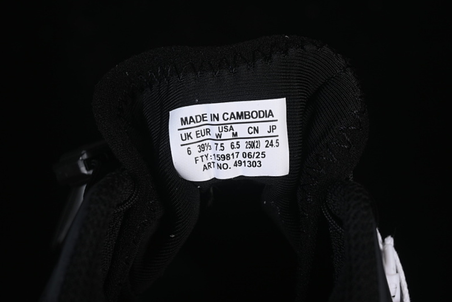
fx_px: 954
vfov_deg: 18.0
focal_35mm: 76
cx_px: 227
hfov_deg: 26.6
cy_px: 150
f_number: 8
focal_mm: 50
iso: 160
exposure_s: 1/80
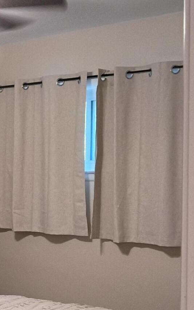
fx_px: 592
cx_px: -66
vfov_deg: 29.1
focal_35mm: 70
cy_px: 219
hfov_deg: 17.3
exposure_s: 1/30
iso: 2189
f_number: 2.2
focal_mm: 3.42
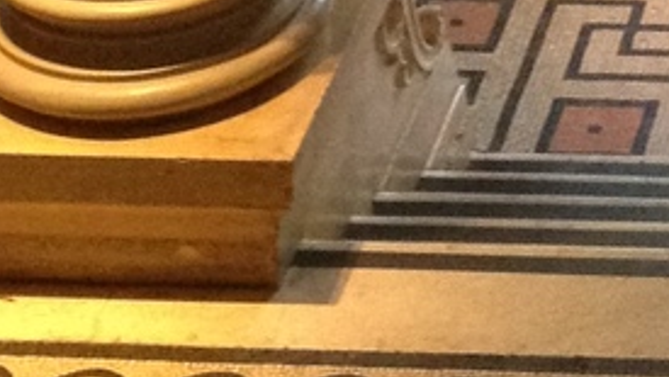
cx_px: 1173
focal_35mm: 222
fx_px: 3940
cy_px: -1092
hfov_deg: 9.3
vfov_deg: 5.0
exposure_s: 1/20
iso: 250
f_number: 2.4
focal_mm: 4.28
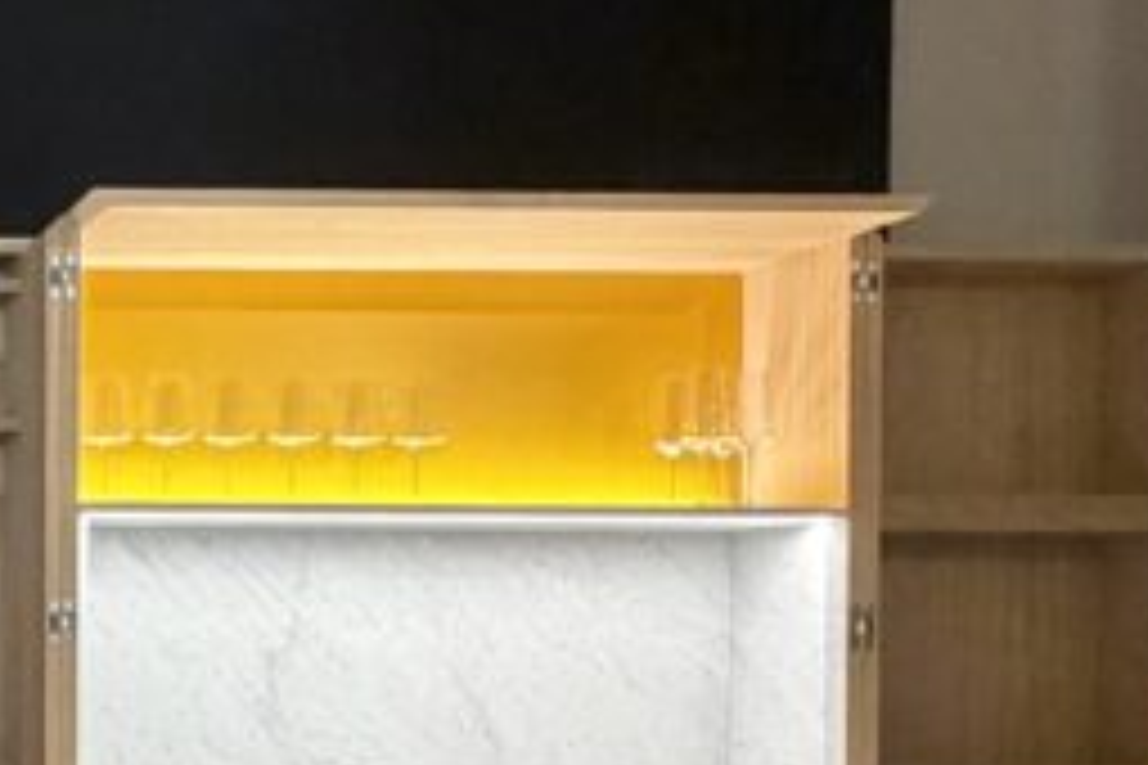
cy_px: 677
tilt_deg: -1.1
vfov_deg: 21.8
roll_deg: -0.1
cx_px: -414
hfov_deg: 26.7
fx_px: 1945
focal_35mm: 61
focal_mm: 2.22
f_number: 2.2
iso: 400
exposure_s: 1/60
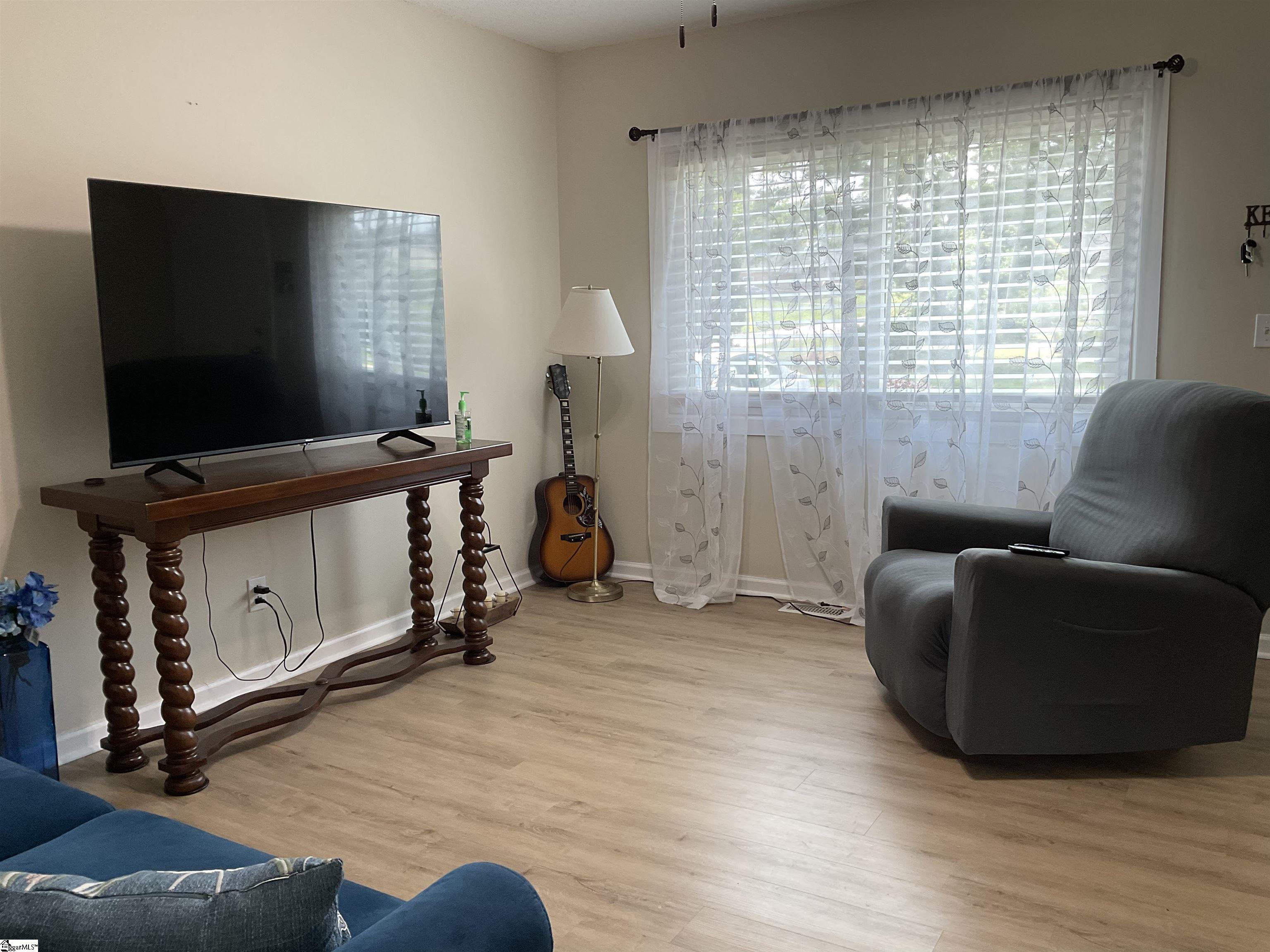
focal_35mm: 29
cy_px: 476
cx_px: 635
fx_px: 1064
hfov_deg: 61.7
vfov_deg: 48.2
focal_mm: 3
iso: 32
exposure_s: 1/60
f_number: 1.8
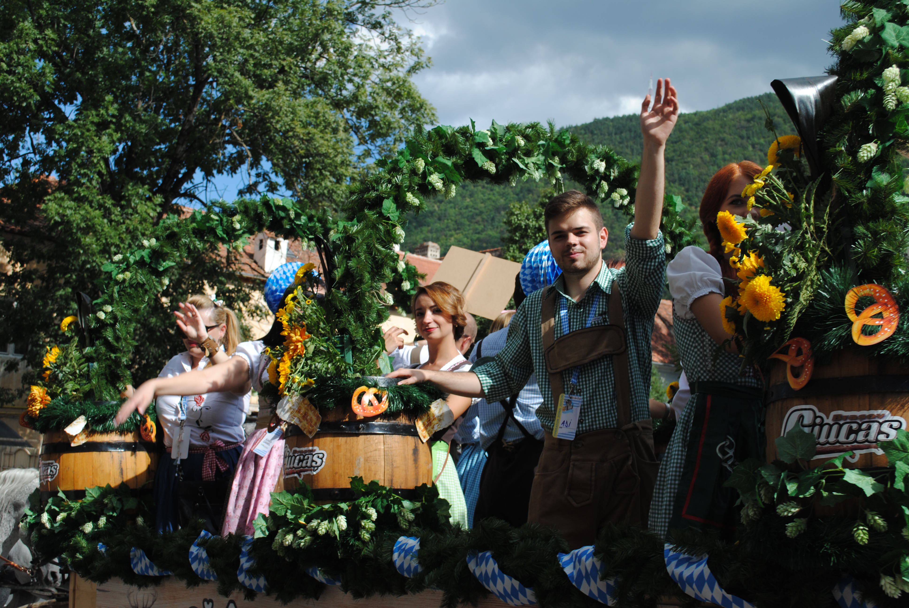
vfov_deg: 29.9
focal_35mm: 45
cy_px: 304
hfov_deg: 43.6
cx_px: 454
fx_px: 1138
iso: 100
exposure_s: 1/250
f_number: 7.1
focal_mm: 30
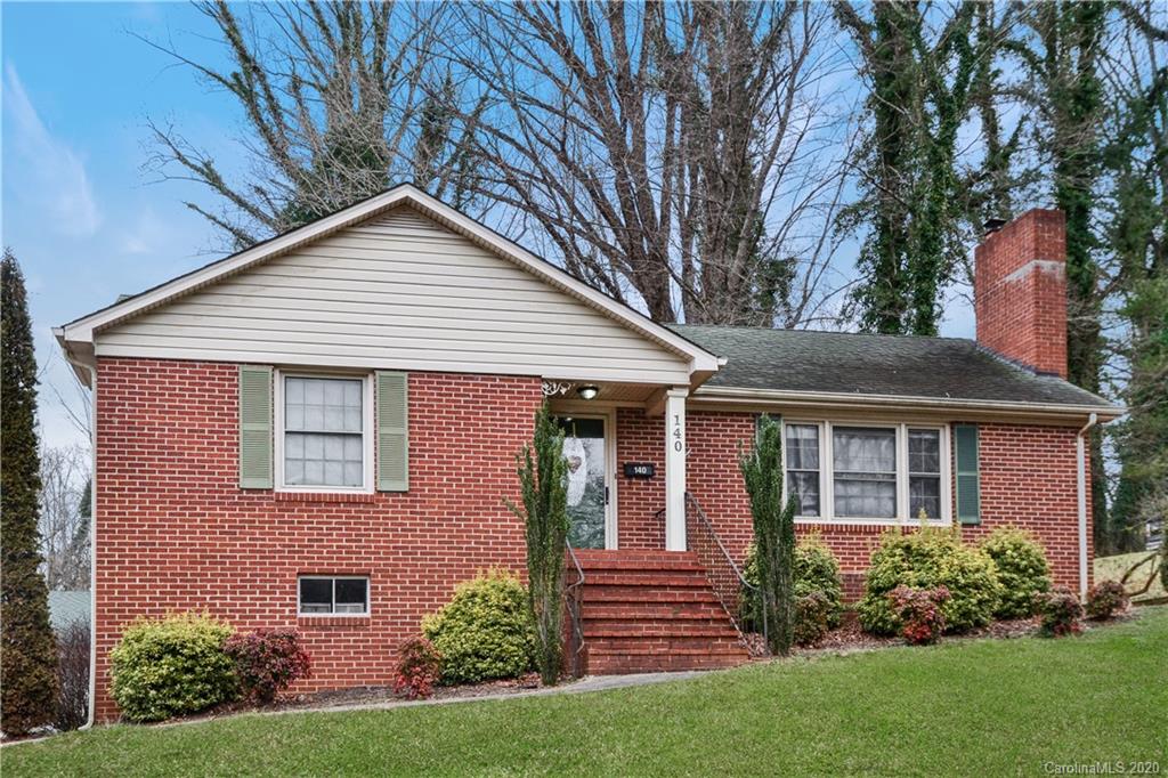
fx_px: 1265
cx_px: 584
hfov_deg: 49.6
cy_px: 389
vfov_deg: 34.2
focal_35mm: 39
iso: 400
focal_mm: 26
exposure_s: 1/250
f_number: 10
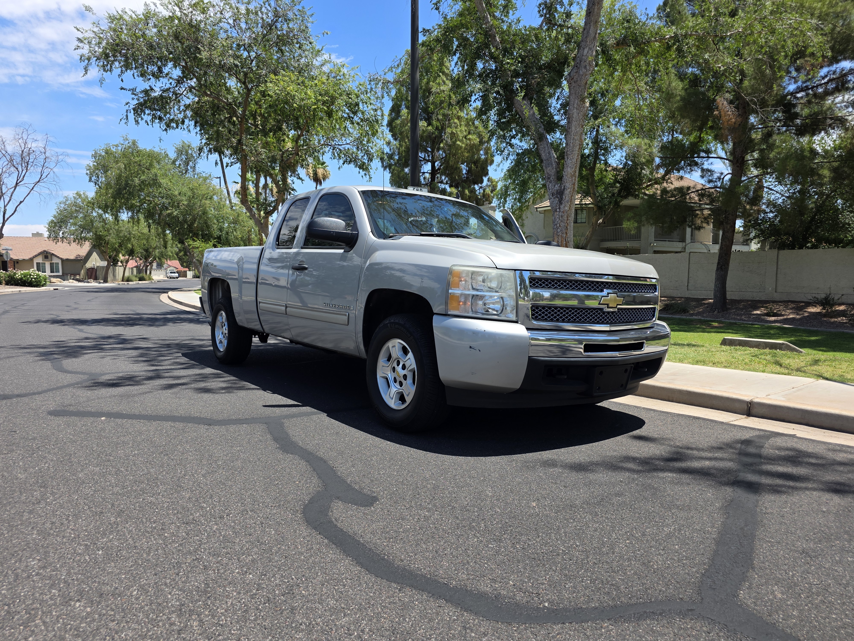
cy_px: 320
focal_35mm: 23
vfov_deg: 58.9
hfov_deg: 73.9
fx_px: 567
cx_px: 427
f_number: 1.7
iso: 80
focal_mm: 6.3
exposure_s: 1/3891
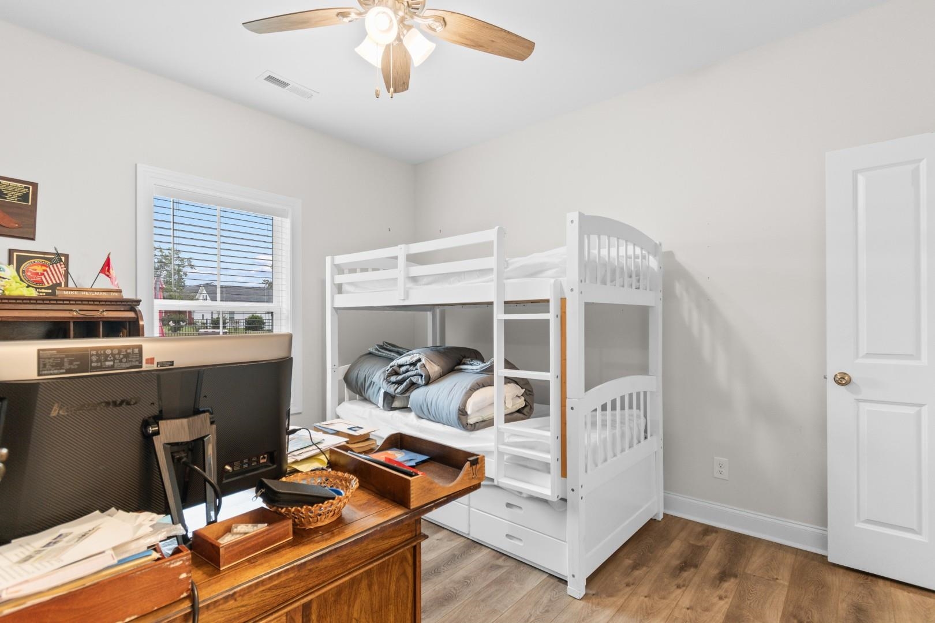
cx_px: 468
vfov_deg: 73.7
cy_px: 312
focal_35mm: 16
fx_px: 416
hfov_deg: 96.7
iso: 100
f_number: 4.8
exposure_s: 1/3
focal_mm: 11
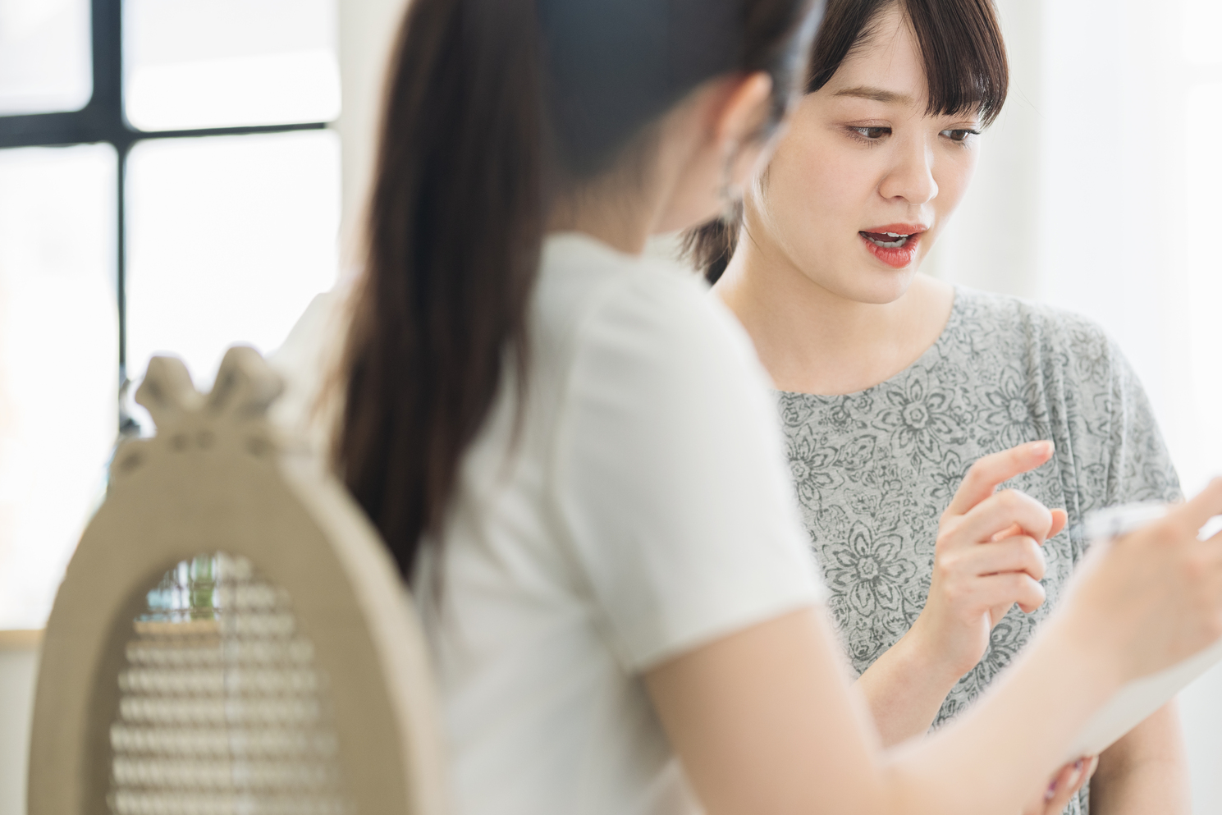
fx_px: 4786
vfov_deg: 9.7
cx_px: 782
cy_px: 488
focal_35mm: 141
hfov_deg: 14.5
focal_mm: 105
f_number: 2
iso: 320
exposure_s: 1/200
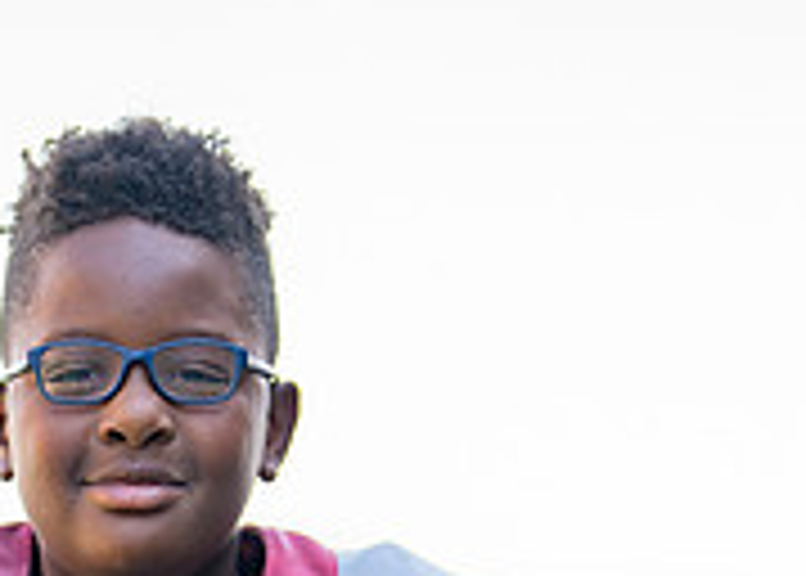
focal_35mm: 170
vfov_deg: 8.3
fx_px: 3893
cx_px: 167
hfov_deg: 11.8
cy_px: 832
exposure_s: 1/1250
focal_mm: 50
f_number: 1.2
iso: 100
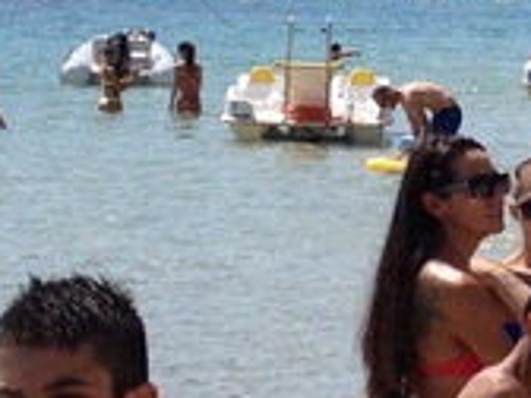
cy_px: -16
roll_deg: -2.1
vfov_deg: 5.9
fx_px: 3835
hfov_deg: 7.7
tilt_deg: -2.3
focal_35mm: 250
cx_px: 907
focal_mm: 4.28
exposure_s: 1/2304
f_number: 2.4
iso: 50
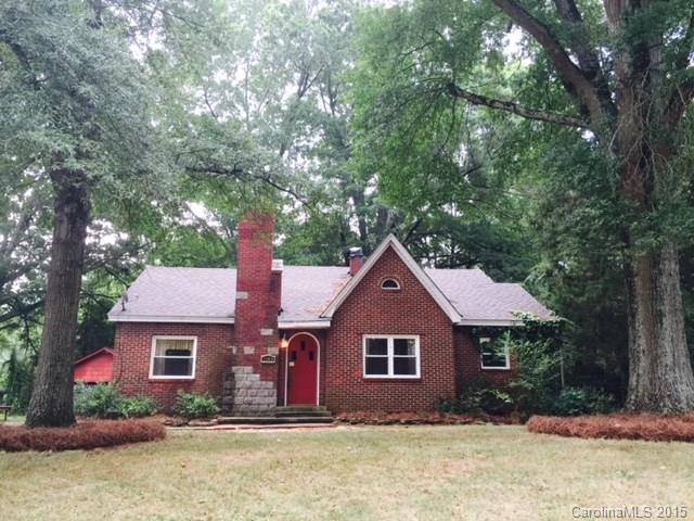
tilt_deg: +12.9
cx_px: 347
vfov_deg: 48.2
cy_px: 260
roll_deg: -1.3
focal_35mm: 29
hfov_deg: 61.7
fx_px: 581
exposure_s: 1/30
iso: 40
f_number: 2.2
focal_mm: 4.15
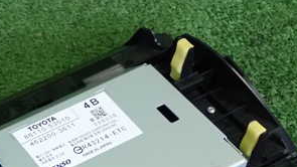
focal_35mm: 104
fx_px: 819
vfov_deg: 11.3
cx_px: 13
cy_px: 222
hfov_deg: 20.0
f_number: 3.1
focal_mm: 8.4
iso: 1250
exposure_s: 1/125
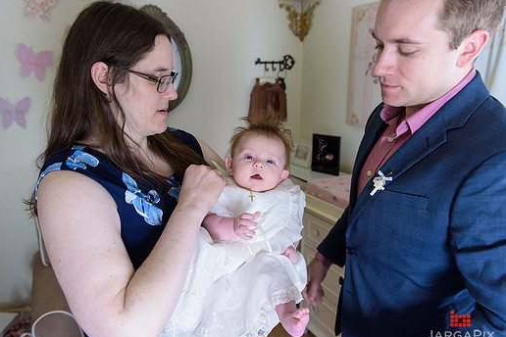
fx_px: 379
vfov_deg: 47.9
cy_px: 172
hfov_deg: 67.3
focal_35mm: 27
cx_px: 235
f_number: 3.2
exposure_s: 1/125
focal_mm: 24
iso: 1600
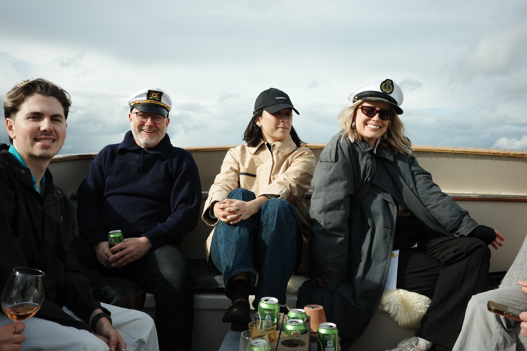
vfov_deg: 33.4
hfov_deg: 48.5
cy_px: 176
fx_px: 586
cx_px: 264
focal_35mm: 40
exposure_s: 1/500
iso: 200
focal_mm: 26
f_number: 5.6
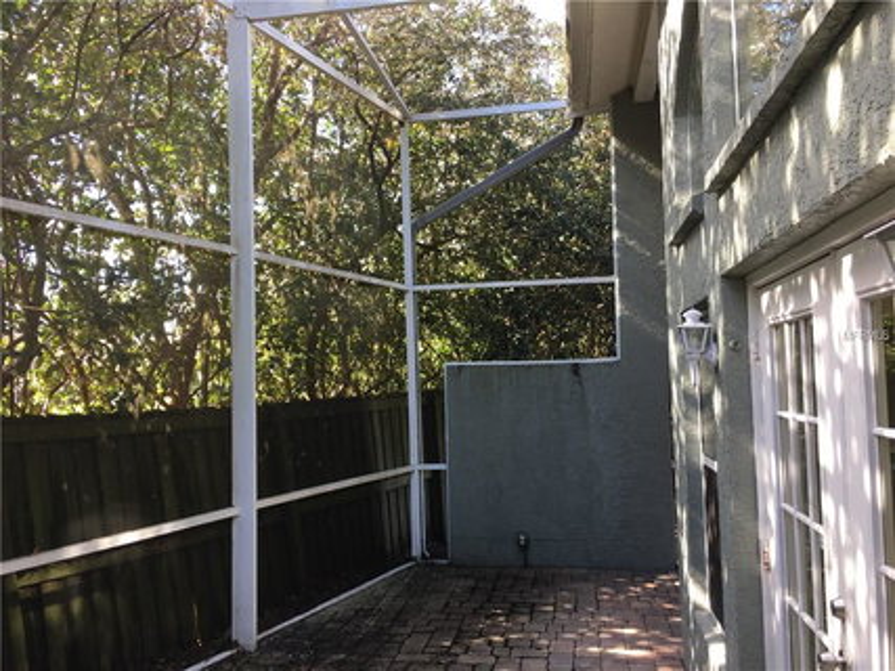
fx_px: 750
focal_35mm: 29
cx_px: 448
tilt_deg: +3.9
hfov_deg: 61.7
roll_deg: +1.4
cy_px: 336
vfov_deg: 48.2
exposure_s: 1/60
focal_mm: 4.15
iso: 25
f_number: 2.2
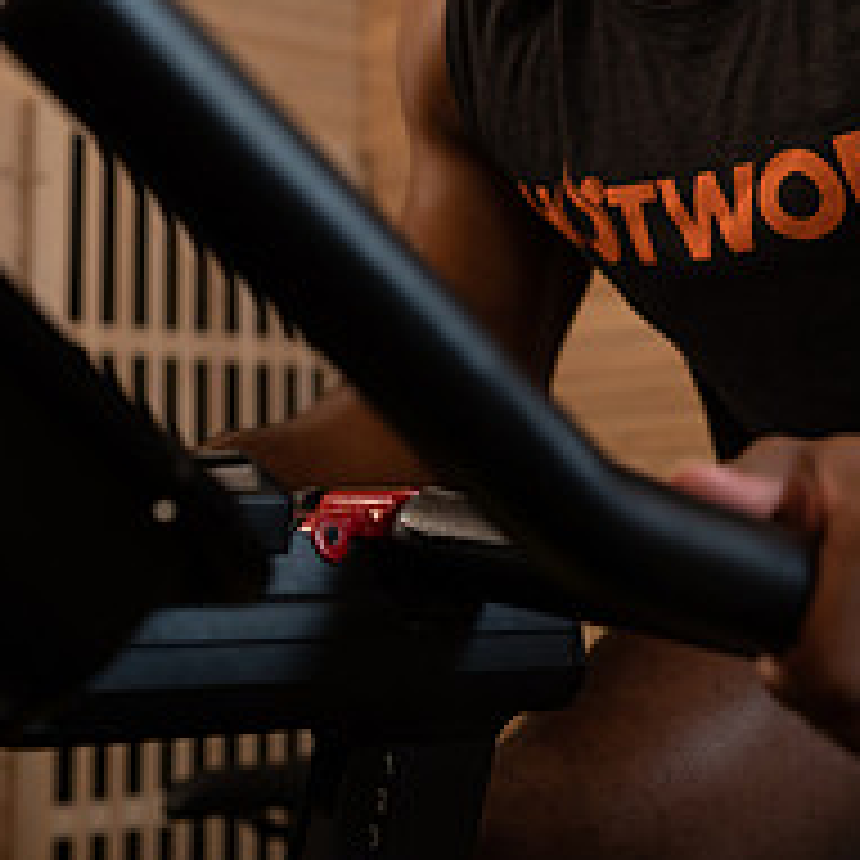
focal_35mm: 70
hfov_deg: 24.6
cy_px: 68
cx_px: 374
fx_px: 1968
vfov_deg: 23.9
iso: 400
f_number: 2.8
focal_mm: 35
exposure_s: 1/160
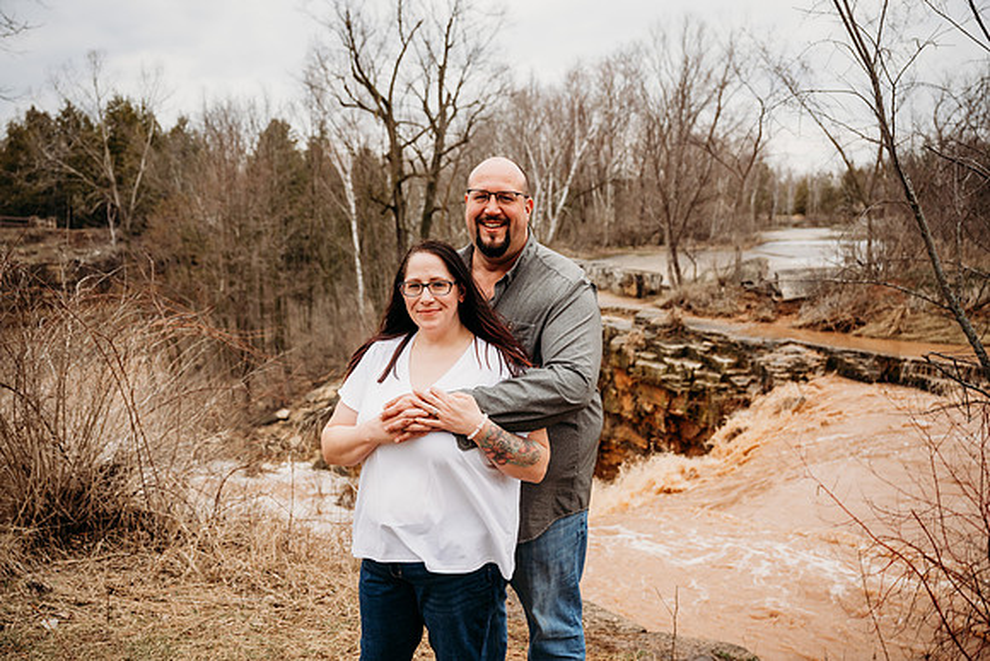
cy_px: 330
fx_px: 908
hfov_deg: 57.2
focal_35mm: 33
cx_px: 495
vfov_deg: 40.0
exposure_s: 1/1000
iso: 400
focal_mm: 33
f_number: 3.5
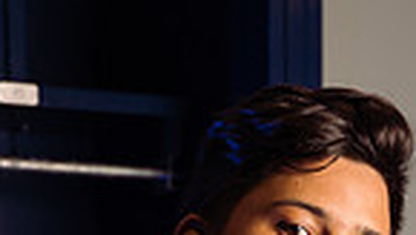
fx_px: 2076
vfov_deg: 6.2
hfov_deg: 11.4
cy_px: 567
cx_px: 198
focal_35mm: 188
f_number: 4.5
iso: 320
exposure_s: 1/250
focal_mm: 58
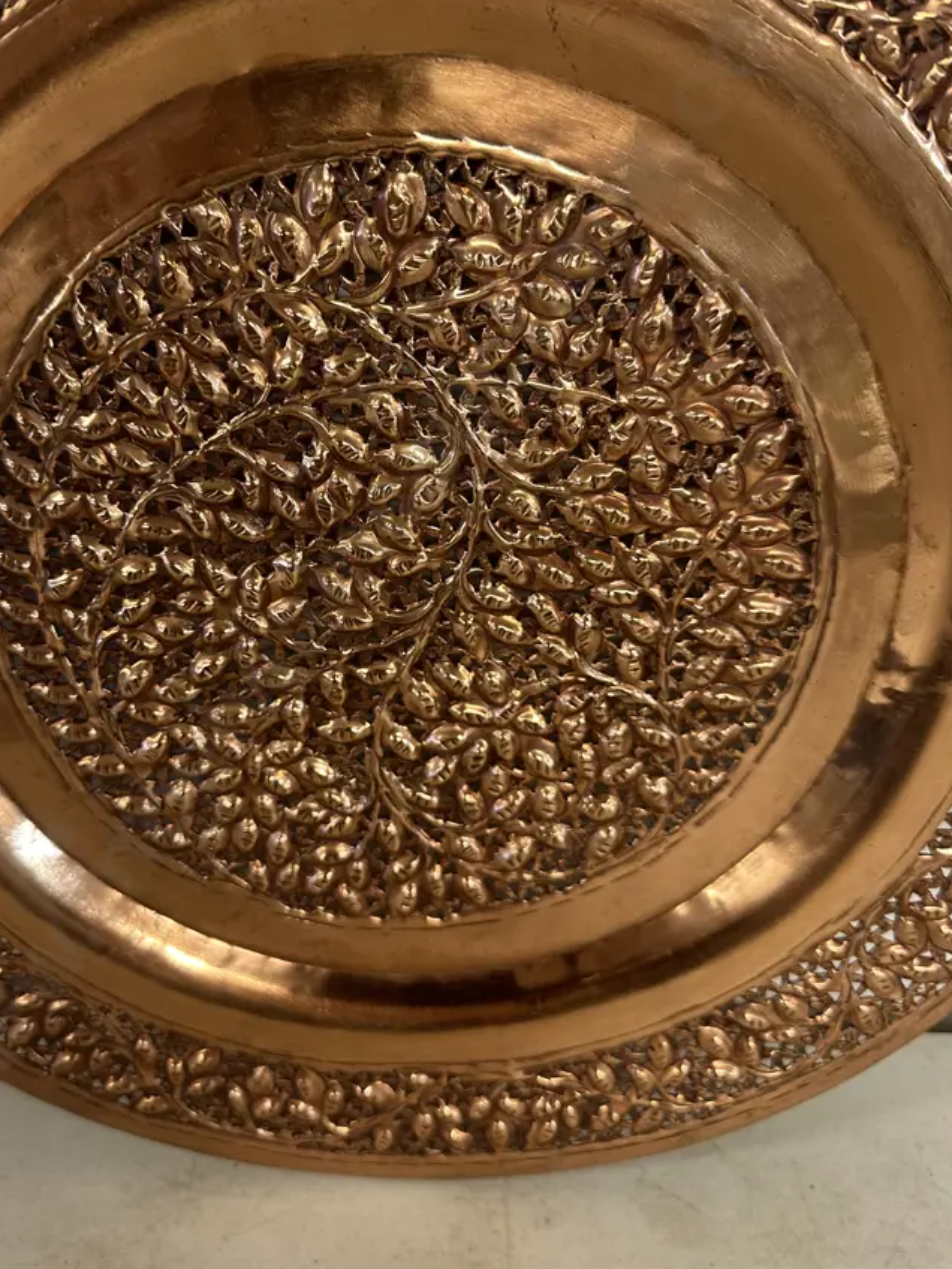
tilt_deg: -33.1
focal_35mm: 29
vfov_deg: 61.2
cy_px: 524
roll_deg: +0.9
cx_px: 380
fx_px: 1063
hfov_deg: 48.0
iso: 160
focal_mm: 6.86
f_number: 1.78
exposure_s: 1/50
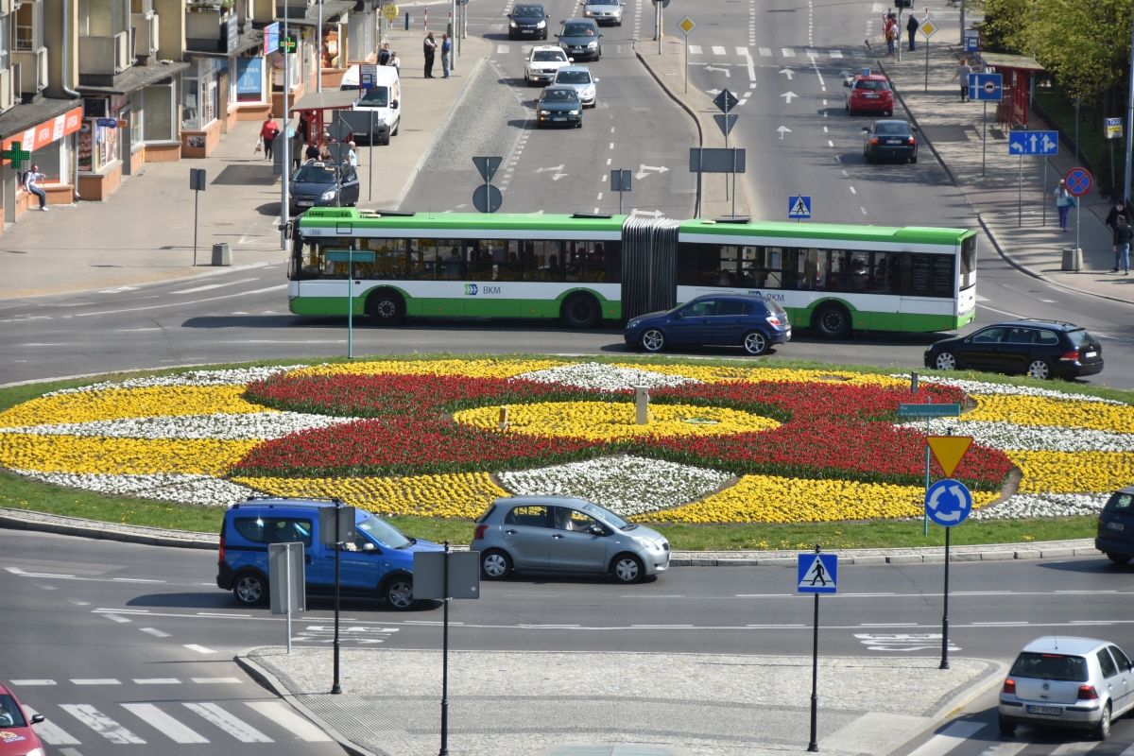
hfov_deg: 12.2
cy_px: 378
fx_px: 5292
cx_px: 567
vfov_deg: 8.2
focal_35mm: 168
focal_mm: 112
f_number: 5.3
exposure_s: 1/400
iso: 100
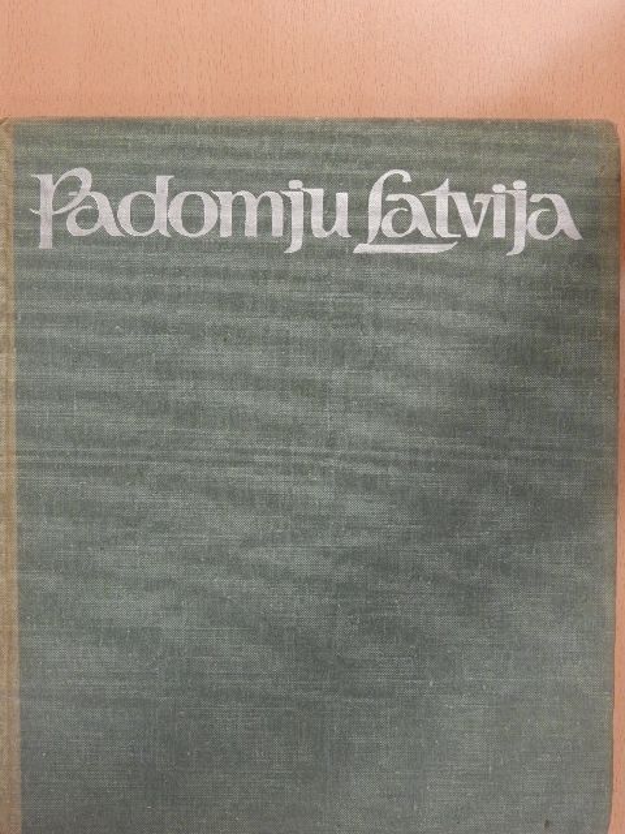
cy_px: 417
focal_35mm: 35
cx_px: 312
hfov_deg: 40.7
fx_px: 843
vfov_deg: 52.6
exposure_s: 1/15
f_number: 3.8
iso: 400
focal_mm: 6.3
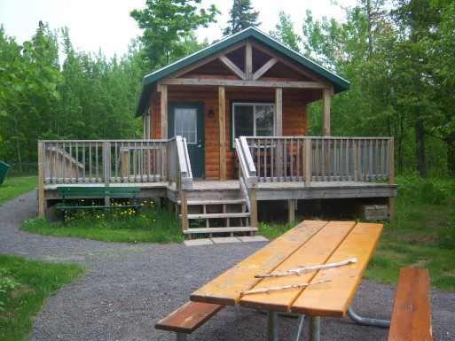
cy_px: 170
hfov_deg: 51.3
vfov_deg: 39.7
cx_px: 228
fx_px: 473
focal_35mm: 36
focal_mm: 7.5
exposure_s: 1/640
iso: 80
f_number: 2.8
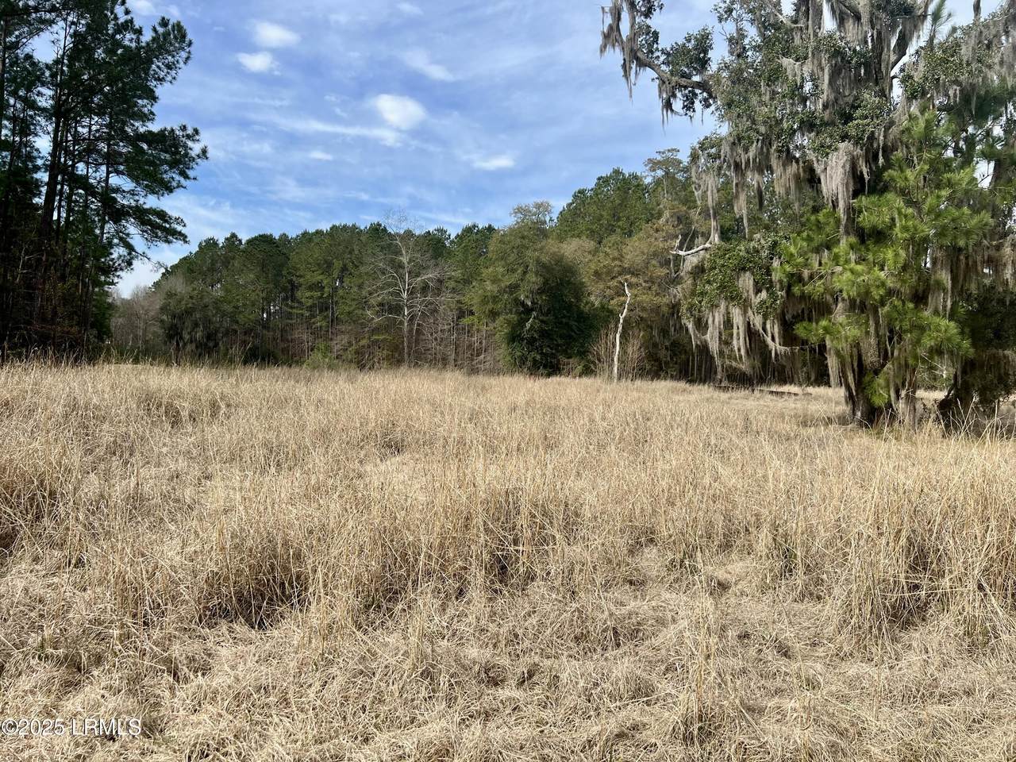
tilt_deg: -1.1
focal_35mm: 26
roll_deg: -2.3
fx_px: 763
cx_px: 508
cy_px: 381
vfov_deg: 53.1
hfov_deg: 67.3
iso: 50
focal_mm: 5.7
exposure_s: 1/3460
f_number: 1.5
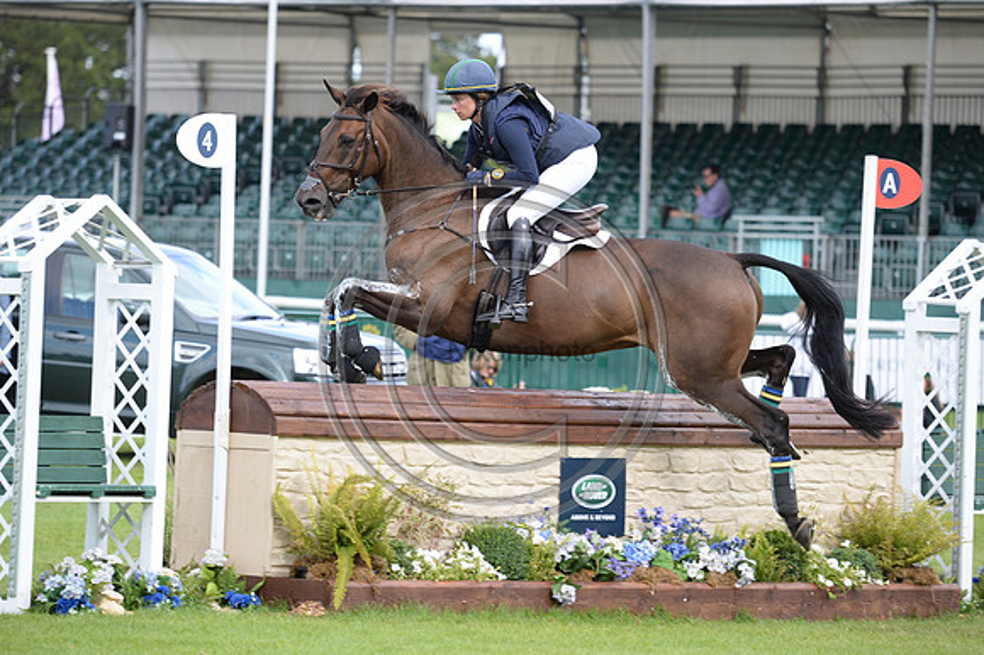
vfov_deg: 4.9
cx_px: 492
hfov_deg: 7.4
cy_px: 328
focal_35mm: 280
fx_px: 7649
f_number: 5.6
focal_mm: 280
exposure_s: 1/800
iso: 800
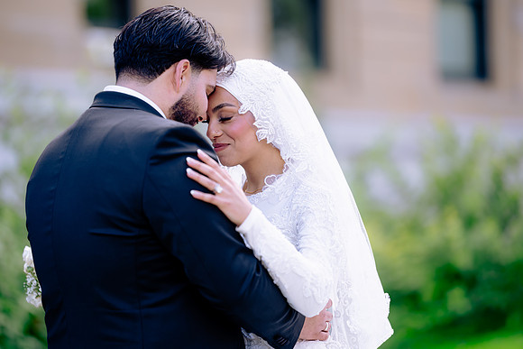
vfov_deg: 9.2
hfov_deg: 13.7
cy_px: 174
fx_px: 2180
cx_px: 262
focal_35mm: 150
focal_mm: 150
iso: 100
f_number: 2
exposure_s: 1/640
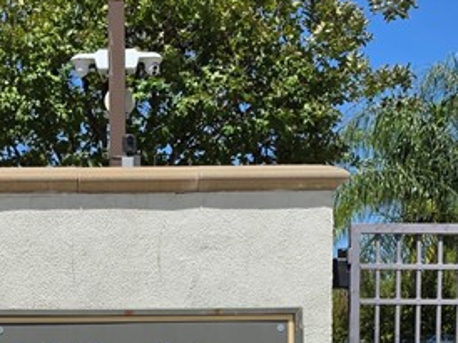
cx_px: 144
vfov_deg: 16.6
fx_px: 1137
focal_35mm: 86
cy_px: 380
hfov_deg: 22.7
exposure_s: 1/7939
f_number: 1.4
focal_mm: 6.5
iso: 64
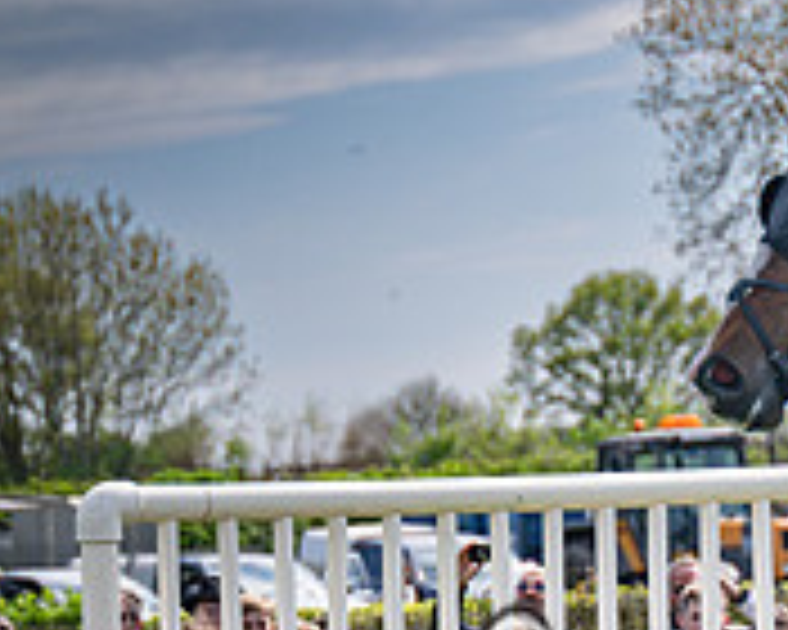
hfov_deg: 4.7
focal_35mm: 410
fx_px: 9562
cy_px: 741
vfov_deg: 3.8
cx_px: 800
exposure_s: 1/2500
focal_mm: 98
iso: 200
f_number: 4
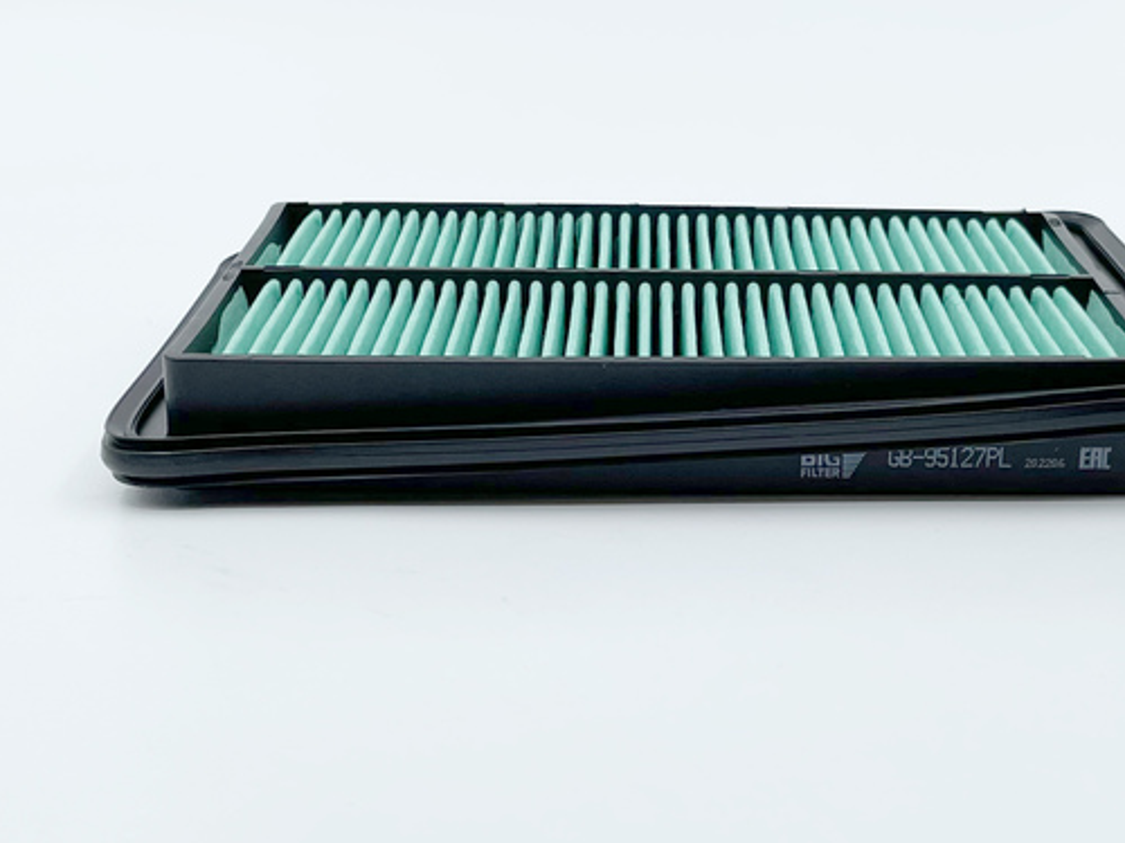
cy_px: 339
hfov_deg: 36.7
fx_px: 1690
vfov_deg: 28.0
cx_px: 648
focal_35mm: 52
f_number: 1.6
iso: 32
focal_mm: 4.2
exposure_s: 1/1103
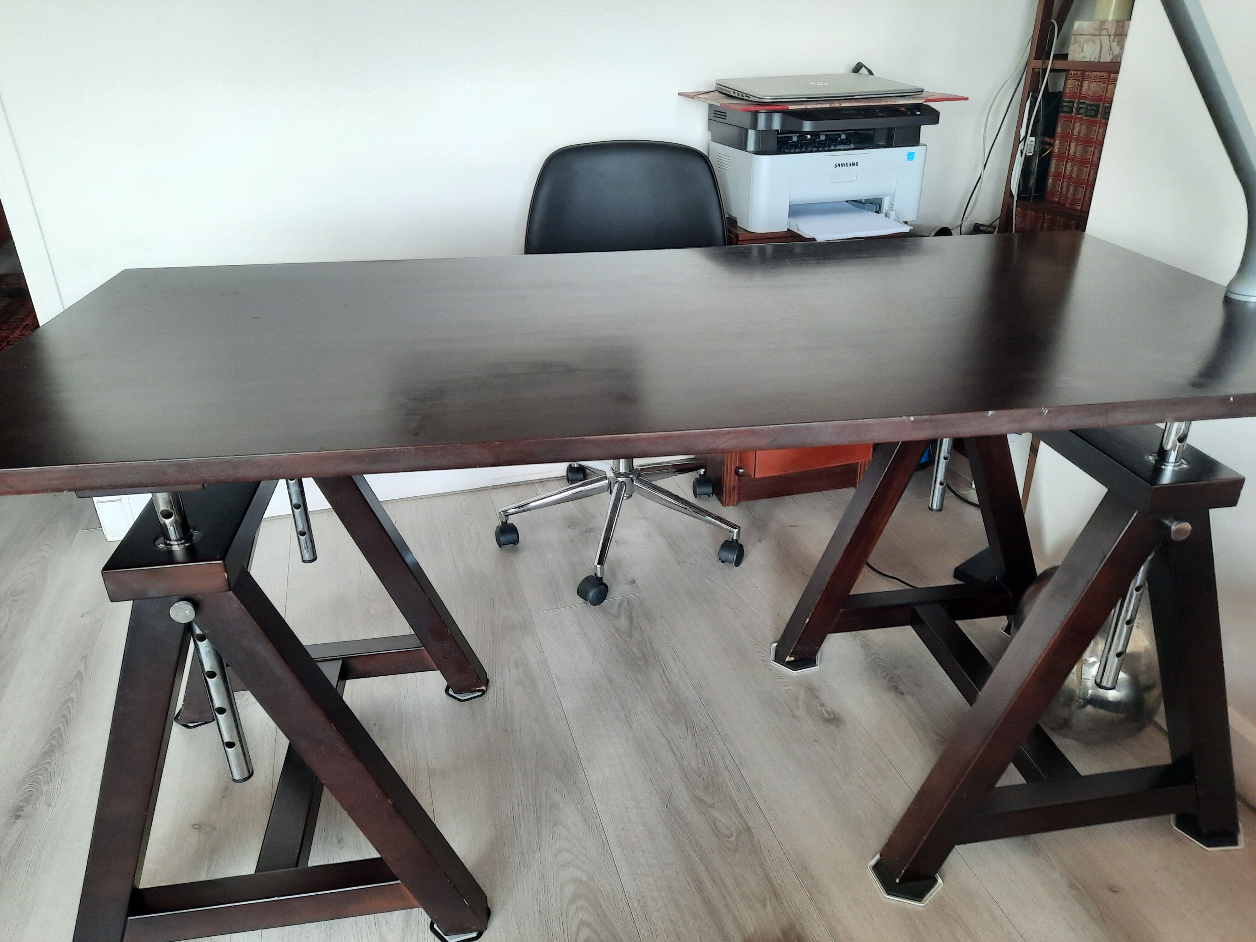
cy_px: 471
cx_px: 628
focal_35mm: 25
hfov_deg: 69.4
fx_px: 907
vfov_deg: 54.9
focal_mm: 4.6
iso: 160
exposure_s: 1/50
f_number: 2
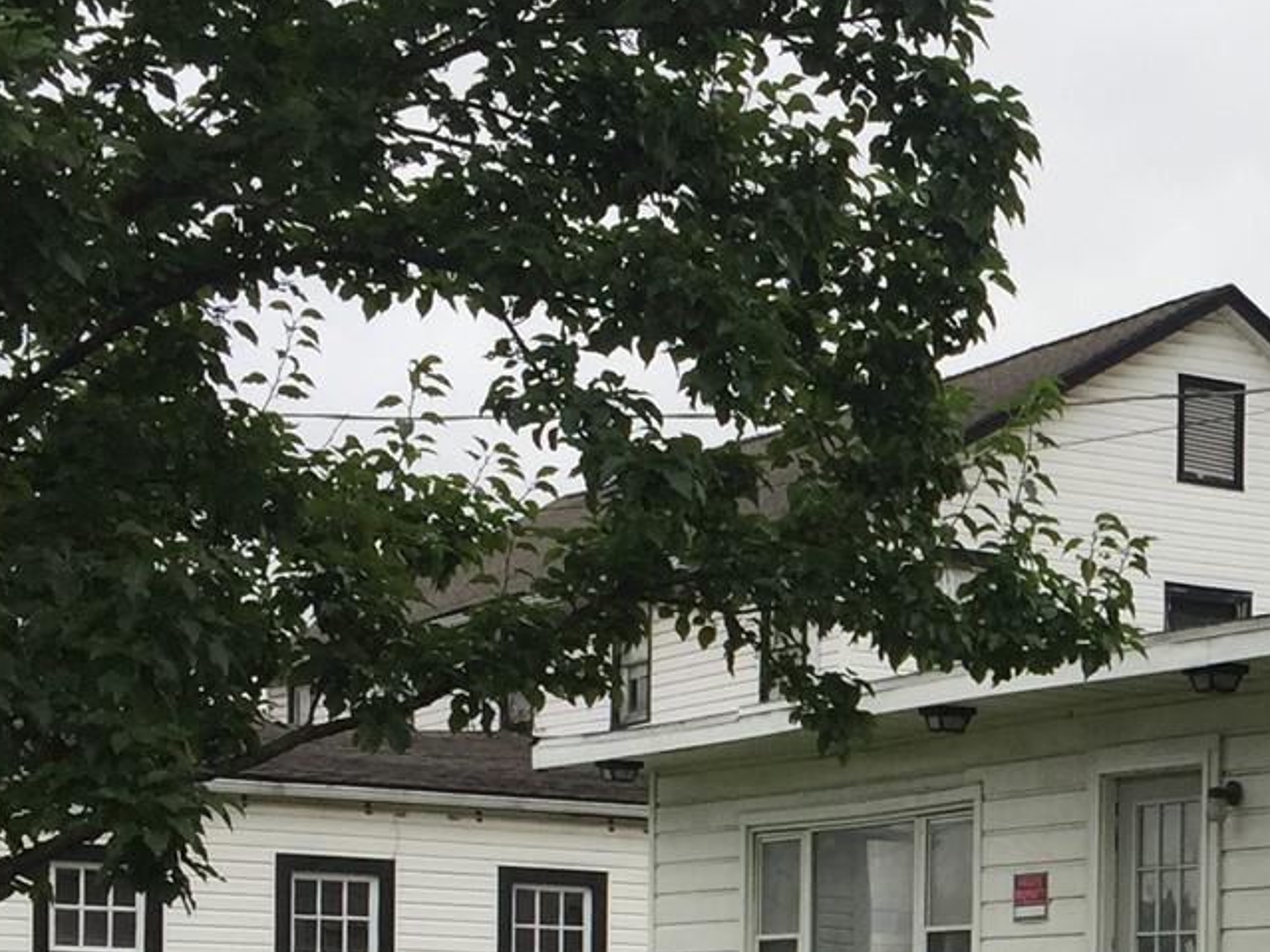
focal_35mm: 93
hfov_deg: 19.8
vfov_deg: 15.3
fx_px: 3411
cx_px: 1534
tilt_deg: -1.8
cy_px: 1137
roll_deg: -1.6
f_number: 2.2
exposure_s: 1/557
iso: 32
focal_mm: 4.15
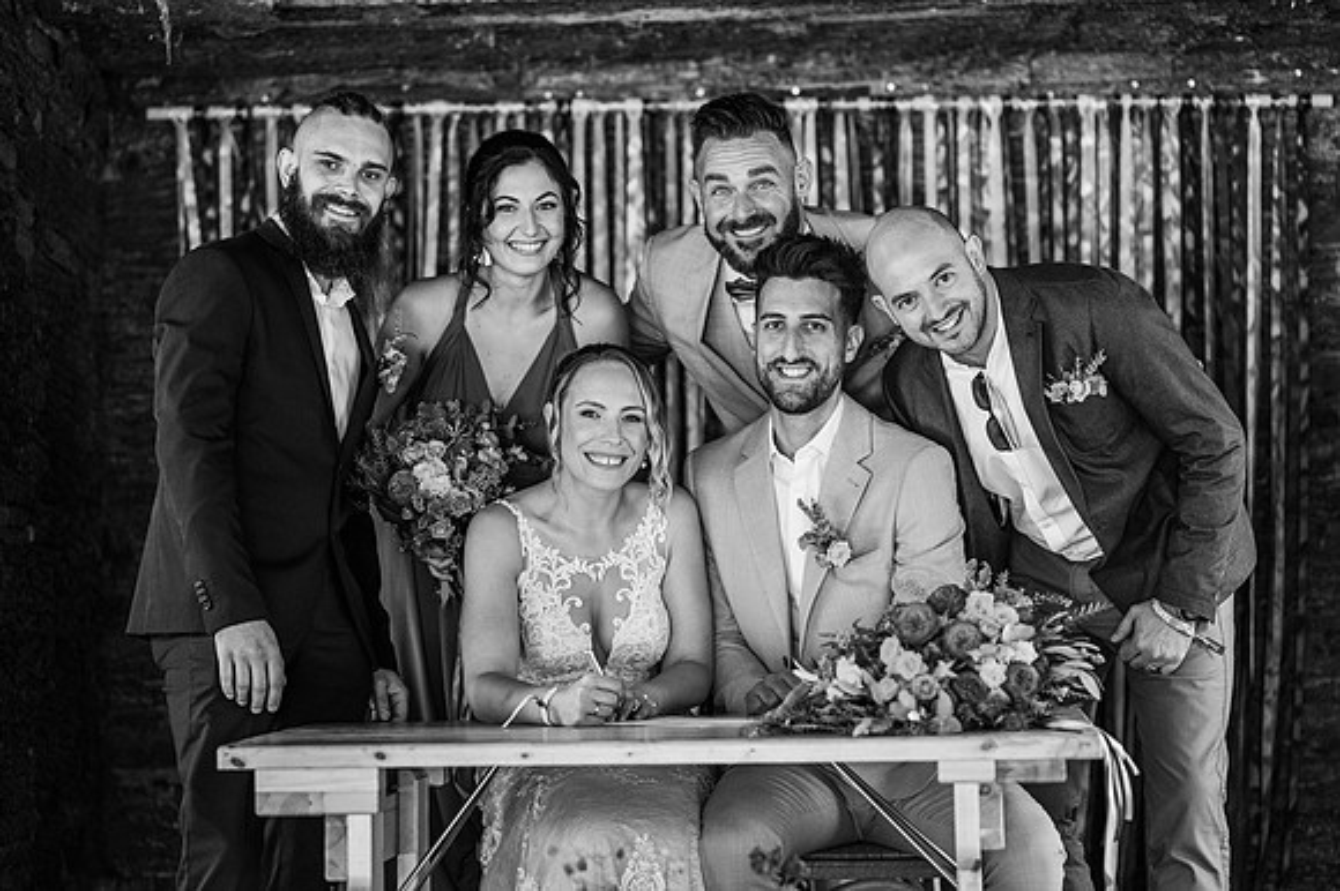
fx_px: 3321
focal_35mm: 89
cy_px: 446
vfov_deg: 15.3
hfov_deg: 22.8
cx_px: 670
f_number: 2.2
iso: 2000
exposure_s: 1/200
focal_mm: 85
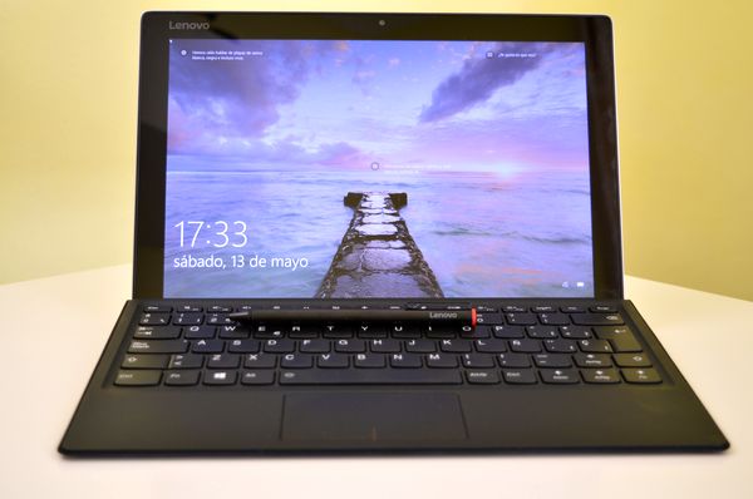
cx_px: 376
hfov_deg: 37.9
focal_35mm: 52
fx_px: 1096
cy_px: 250
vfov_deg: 25.7
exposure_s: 1/50
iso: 400
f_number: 4.5
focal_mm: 35
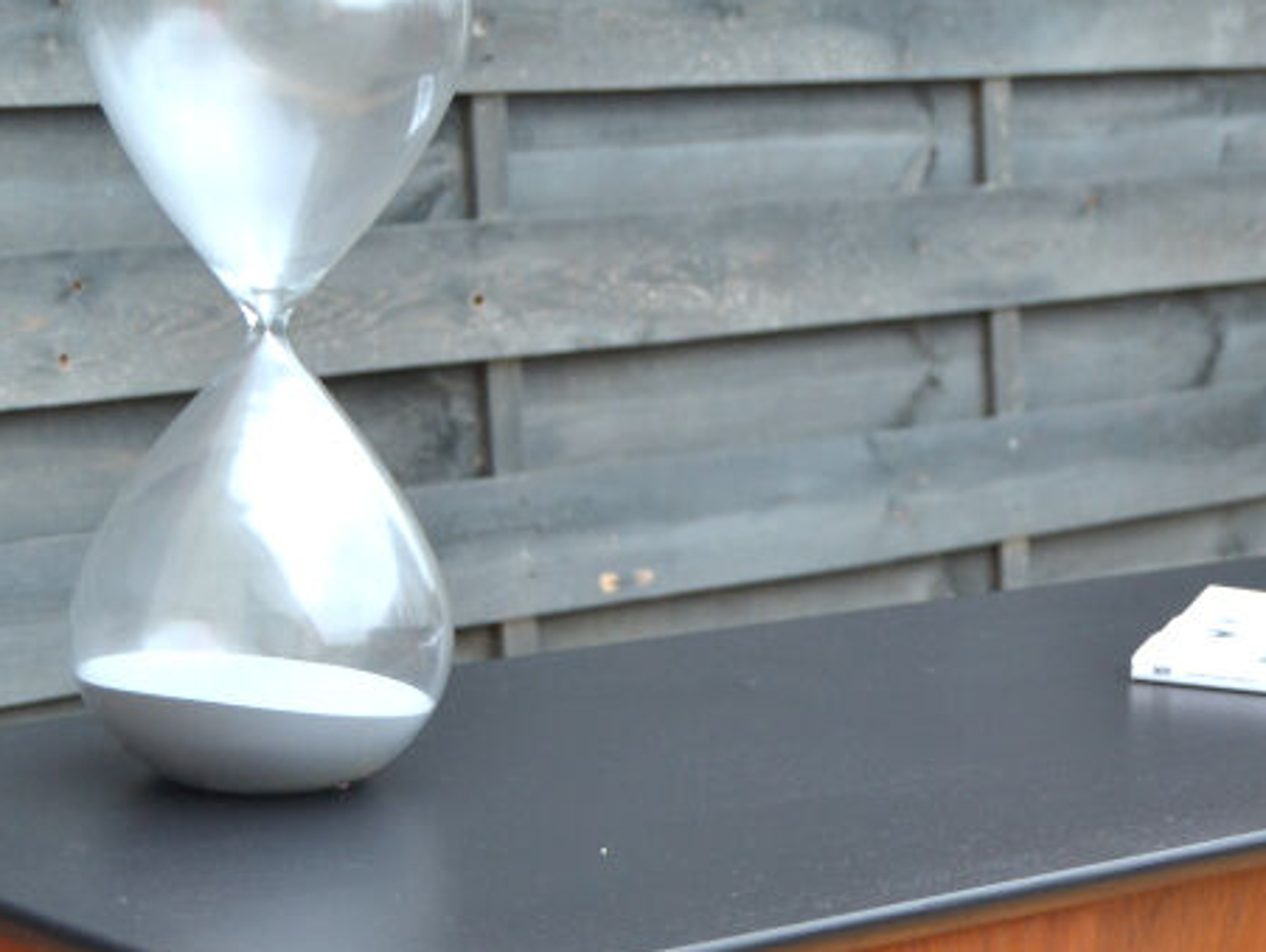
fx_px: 4209
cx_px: 761
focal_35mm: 115
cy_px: 747
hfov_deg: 17.1
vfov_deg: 12.8
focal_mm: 40
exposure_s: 1/100
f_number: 5
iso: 400
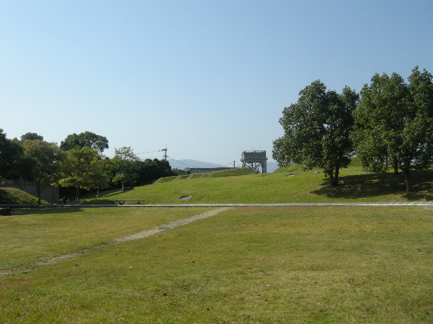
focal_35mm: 35
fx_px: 438
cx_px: 216
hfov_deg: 52.6
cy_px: 162
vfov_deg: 40.7
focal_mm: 7.5
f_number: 6.1
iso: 64
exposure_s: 1/236
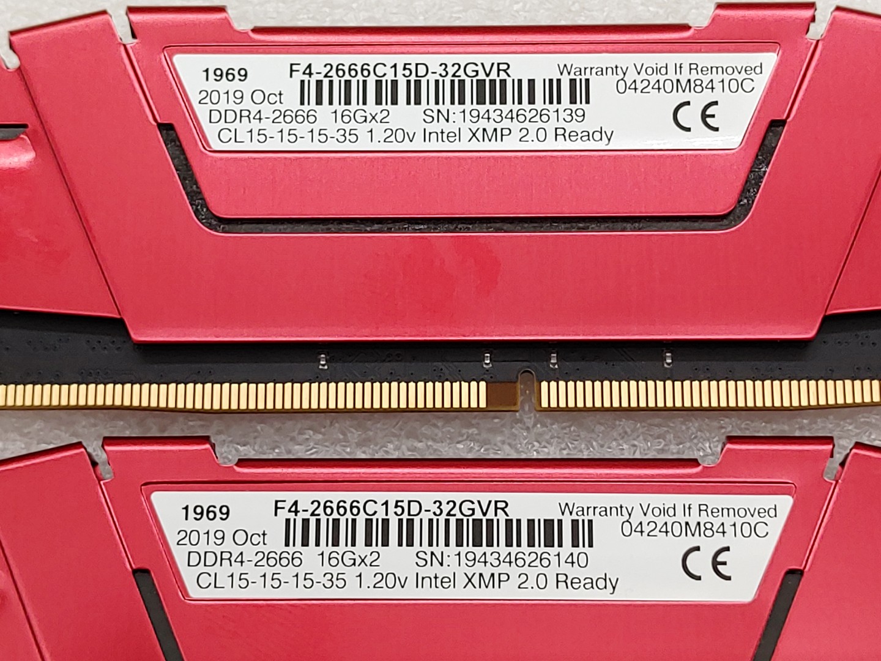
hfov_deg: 26.0
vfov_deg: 19.6
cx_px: 440
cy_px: 330
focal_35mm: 75
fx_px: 1909
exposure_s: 1/126
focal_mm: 4.36
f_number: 1.8
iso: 50
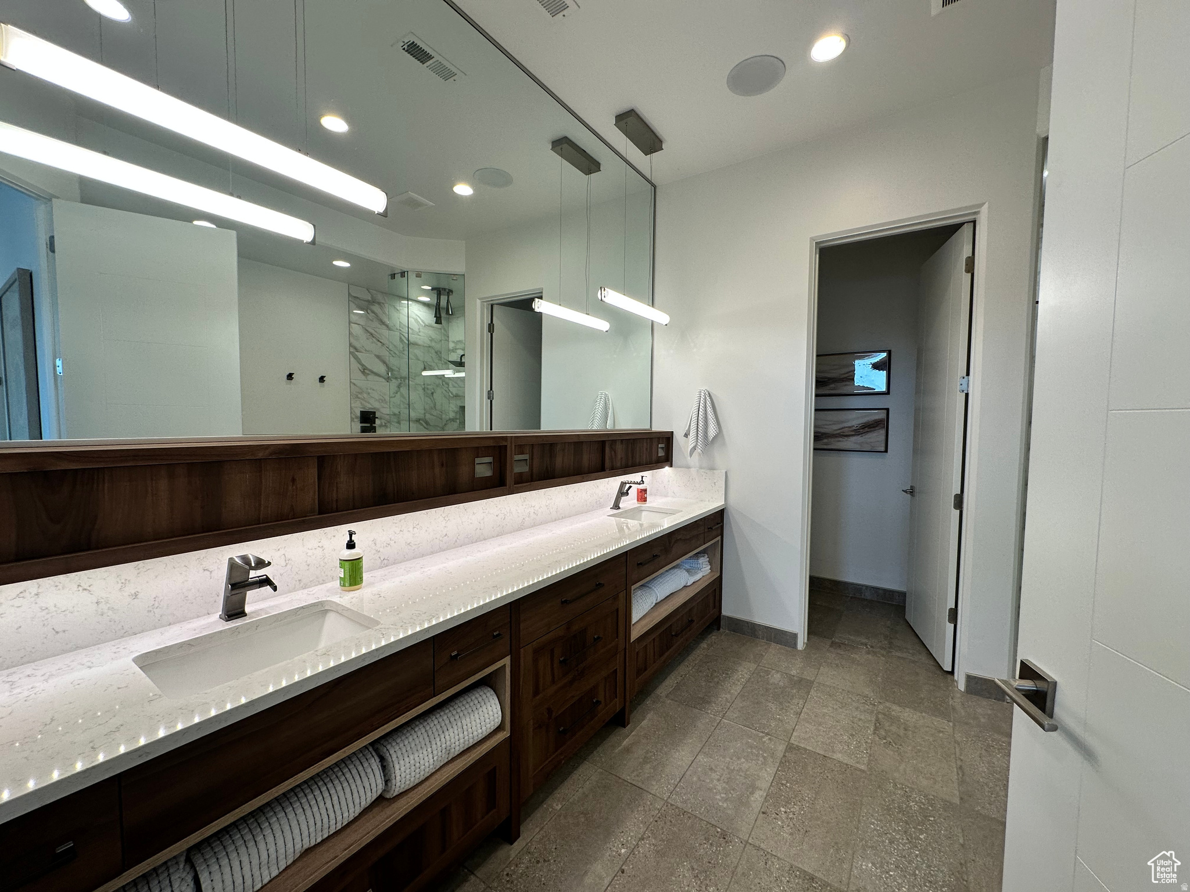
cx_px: 595
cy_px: 446
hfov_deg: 102.1
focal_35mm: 14
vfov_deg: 85.7
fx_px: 481
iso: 80
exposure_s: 1/120
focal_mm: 2.22
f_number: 2.2
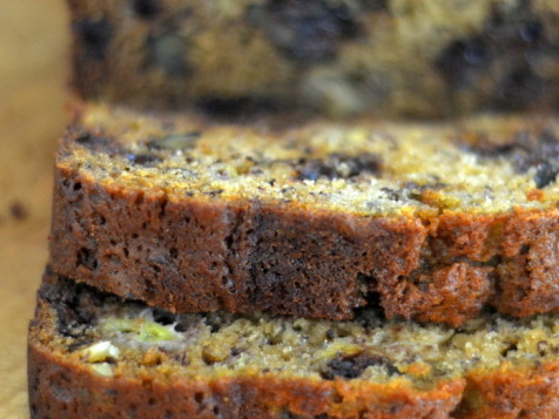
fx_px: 1712
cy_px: 217
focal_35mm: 106
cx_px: 337
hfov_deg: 18.5
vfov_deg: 14.0
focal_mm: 50
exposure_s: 1/500
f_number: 2
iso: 2000
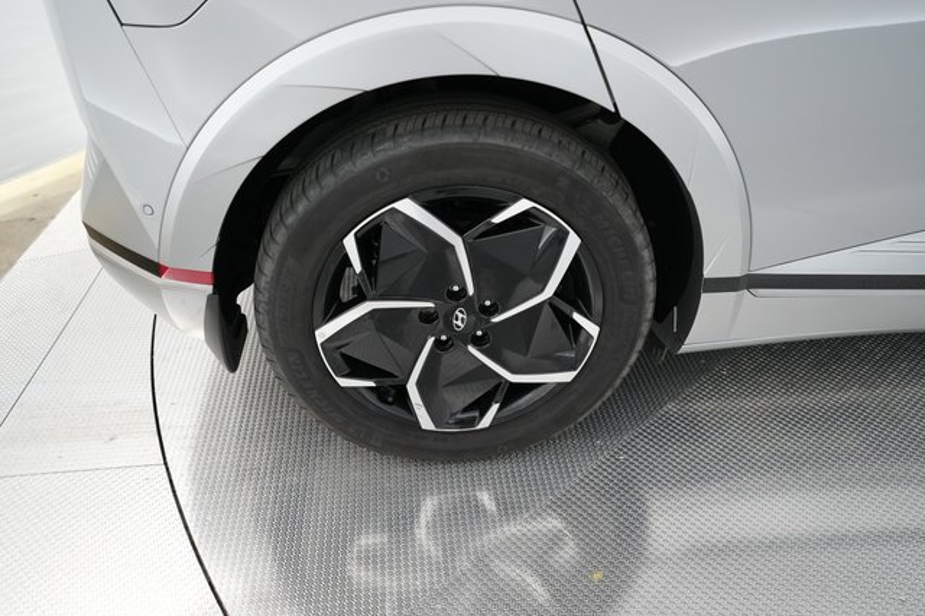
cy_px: 308
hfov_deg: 65.5
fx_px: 719
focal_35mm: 28
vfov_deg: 46.4
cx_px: 462
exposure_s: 1/250
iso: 3200
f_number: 2.8
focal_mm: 28
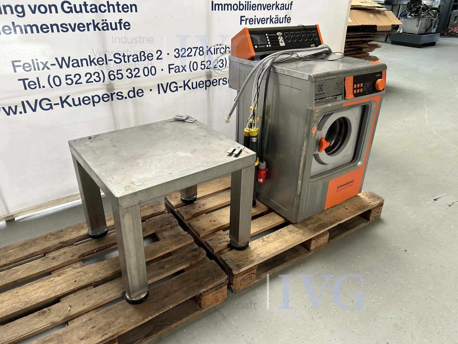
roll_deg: -1.1
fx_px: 344
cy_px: 172
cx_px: 229
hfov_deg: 67.3
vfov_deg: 53.1
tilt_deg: -25.6
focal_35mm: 26
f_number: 1.5
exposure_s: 1/121
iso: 64
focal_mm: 5.7
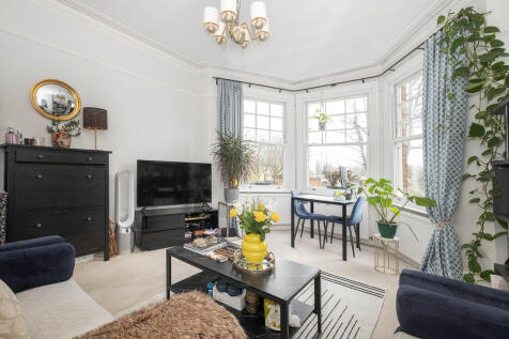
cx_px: 254
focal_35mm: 15
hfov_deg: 100.4
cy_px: 170
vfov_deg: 77.3
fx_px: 212
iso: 400
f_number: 6.4
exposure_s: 1/30
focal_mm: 10
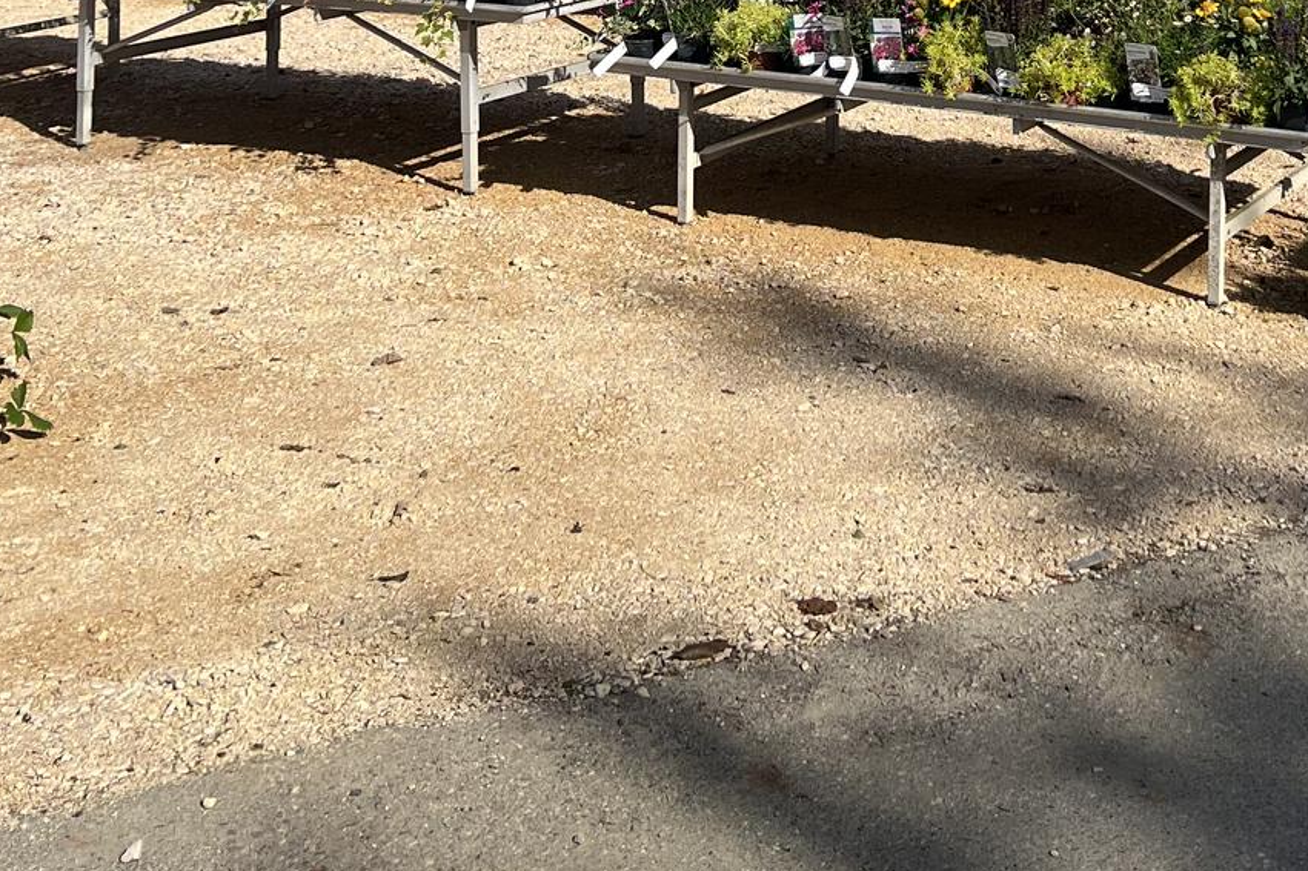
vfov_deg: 19.5
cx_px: 1018
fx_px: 2216
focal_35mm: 61
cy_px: -424
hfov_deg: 32.1
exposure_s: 1/5076
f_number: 1.5
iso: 50
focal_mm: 5.7
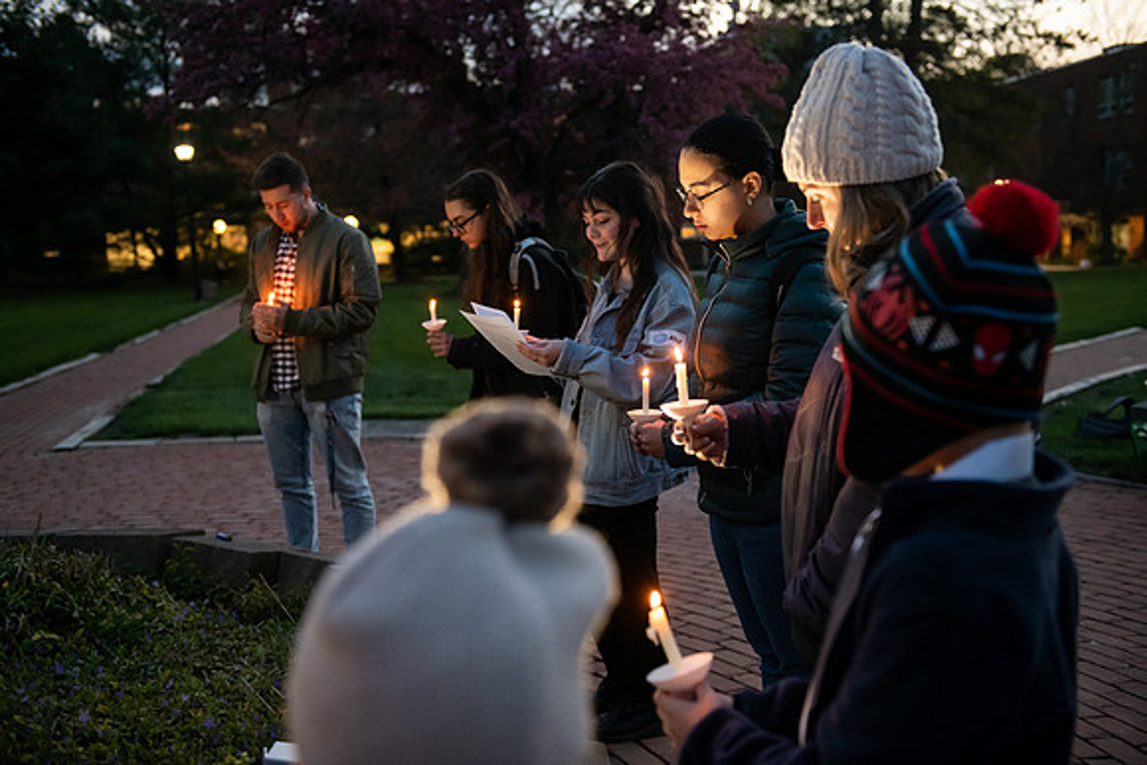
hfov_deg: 48.4
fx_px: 1275
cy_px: 382
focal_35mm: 40
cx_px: 574
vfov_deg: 33.4
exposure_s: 1/125
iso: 2500
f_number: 3.2
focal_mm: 40
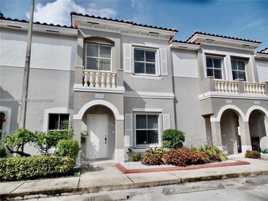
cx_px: 134
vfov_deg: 58.9
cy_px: 100
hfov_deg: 73.9
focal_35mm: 23
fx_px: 178
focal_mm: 4.1
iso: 80
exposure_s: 1/1500
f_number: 3.5
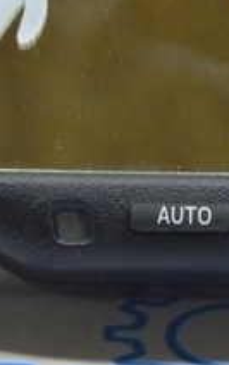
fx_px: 2275
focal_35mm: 228
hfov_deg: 5.8
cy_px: 140
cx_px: 219
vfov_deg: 9.2
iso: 400
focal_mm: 31
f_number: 4.2
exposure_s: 1/40
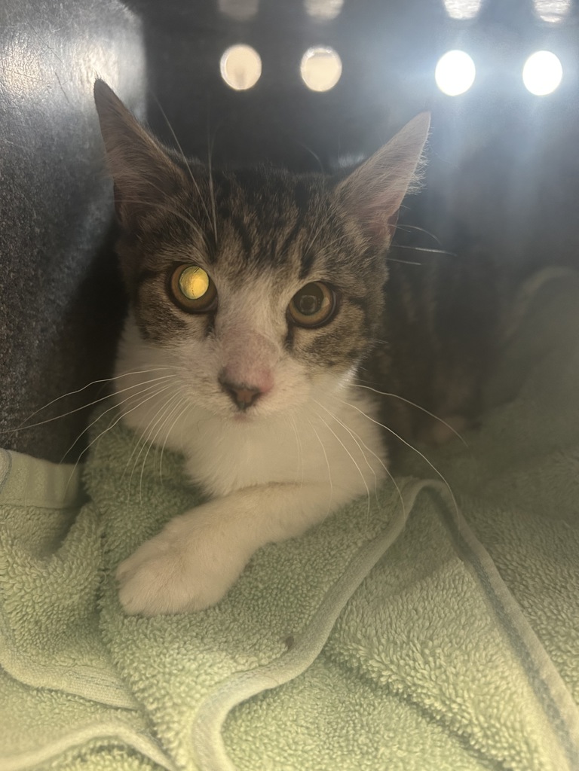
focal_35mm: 26
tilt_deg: -21.8
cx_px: 290
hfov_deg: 53.1
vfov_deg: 67.3
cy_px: 386
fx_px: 580
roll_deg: -1.1
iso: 400
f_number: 1.5
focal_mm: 5.7
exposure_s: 1/40
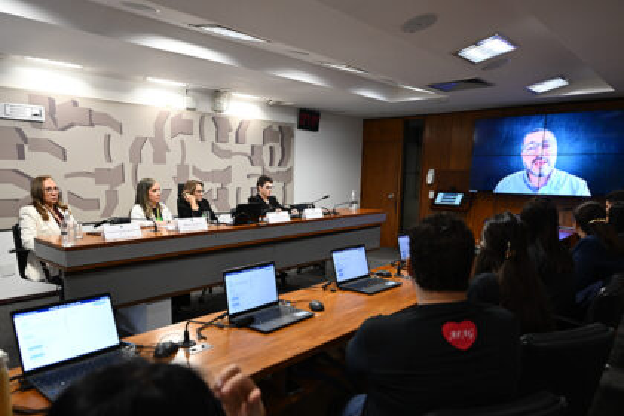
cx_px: 312
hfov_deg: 84.0
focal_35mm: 20
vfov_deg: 61.9
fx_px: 347
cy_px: 208
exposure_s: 1/100
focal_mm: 20
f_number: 2.8
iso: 800
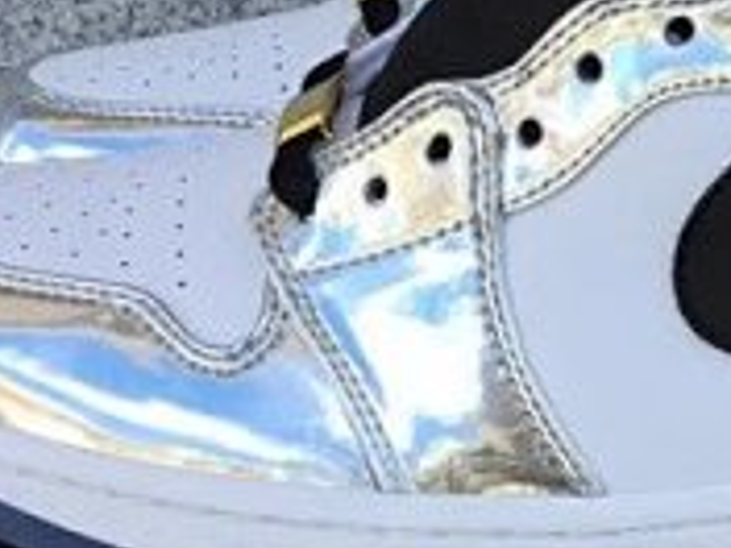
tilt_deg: -21.4
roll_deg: -0.3
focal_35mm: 113
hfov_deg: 17.2
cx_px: 615
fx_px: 2386
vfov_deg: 13.1
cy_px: 282
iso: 25
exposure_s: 1/272
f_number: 2.4
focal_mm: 3.3
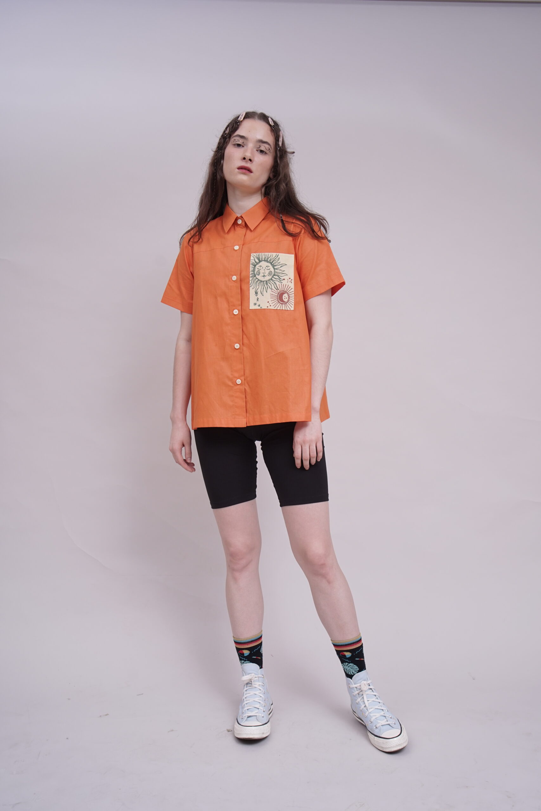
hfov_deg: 37.9
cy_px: 406
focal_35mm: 35
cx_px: 270
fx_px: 789
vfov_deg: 54.4
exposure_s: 1/100
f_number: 6.3
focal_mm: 35
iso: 400
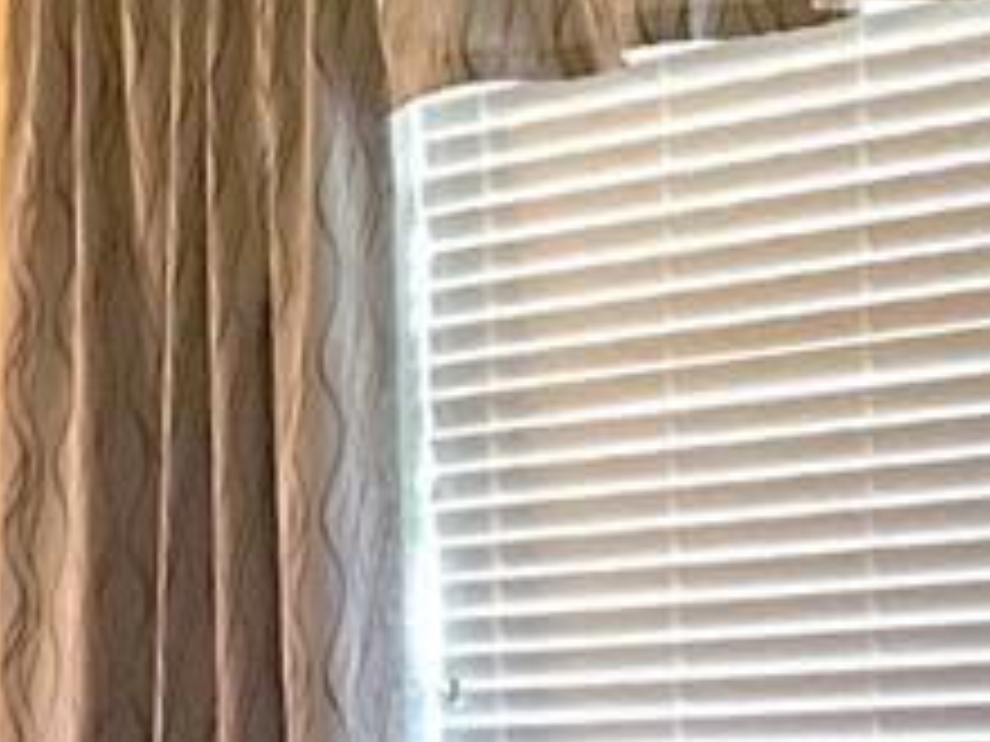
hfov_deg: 14.1
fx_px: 3861
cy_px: 1129
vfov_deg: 10.6
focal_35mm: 135
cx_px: -279
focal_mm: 3
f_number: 1.8
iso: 160
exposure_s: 1/60
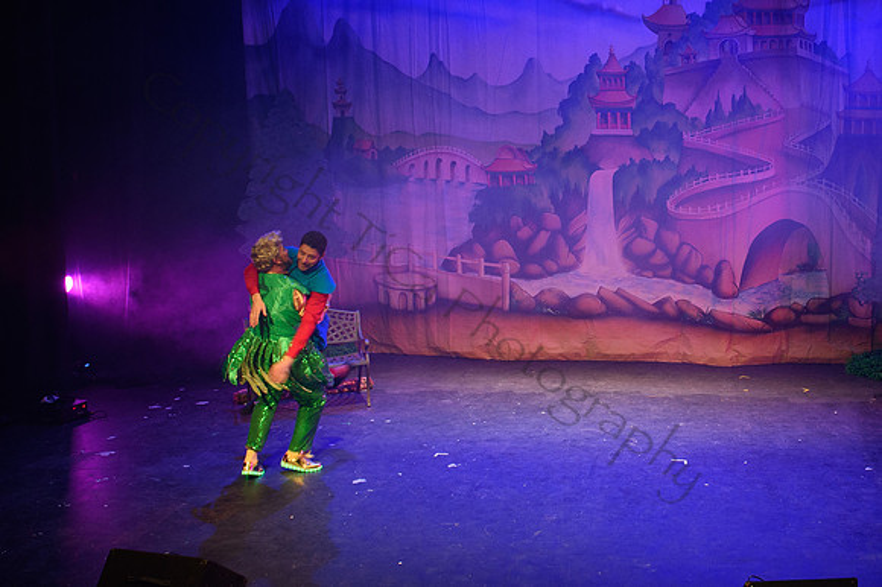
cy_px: 245
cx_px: 677
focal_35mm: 43
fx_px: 1049
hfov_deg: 43.9
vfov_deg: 31.2
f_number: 5.6
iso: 1250
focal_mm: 27
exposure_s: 1/80
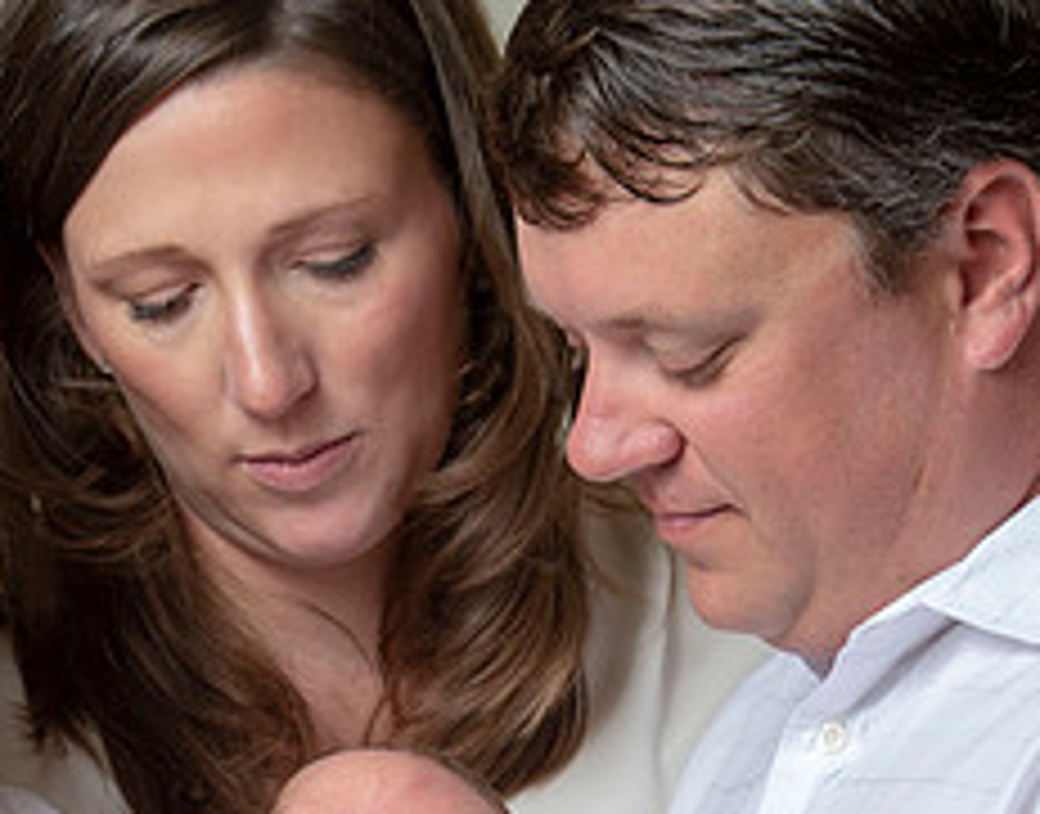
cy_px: 811
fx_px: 10473
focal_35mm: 343
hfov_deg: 5.7
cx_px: 409
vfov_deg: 4.4
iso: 125
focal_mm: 120
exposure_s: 1/160
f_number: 5.6
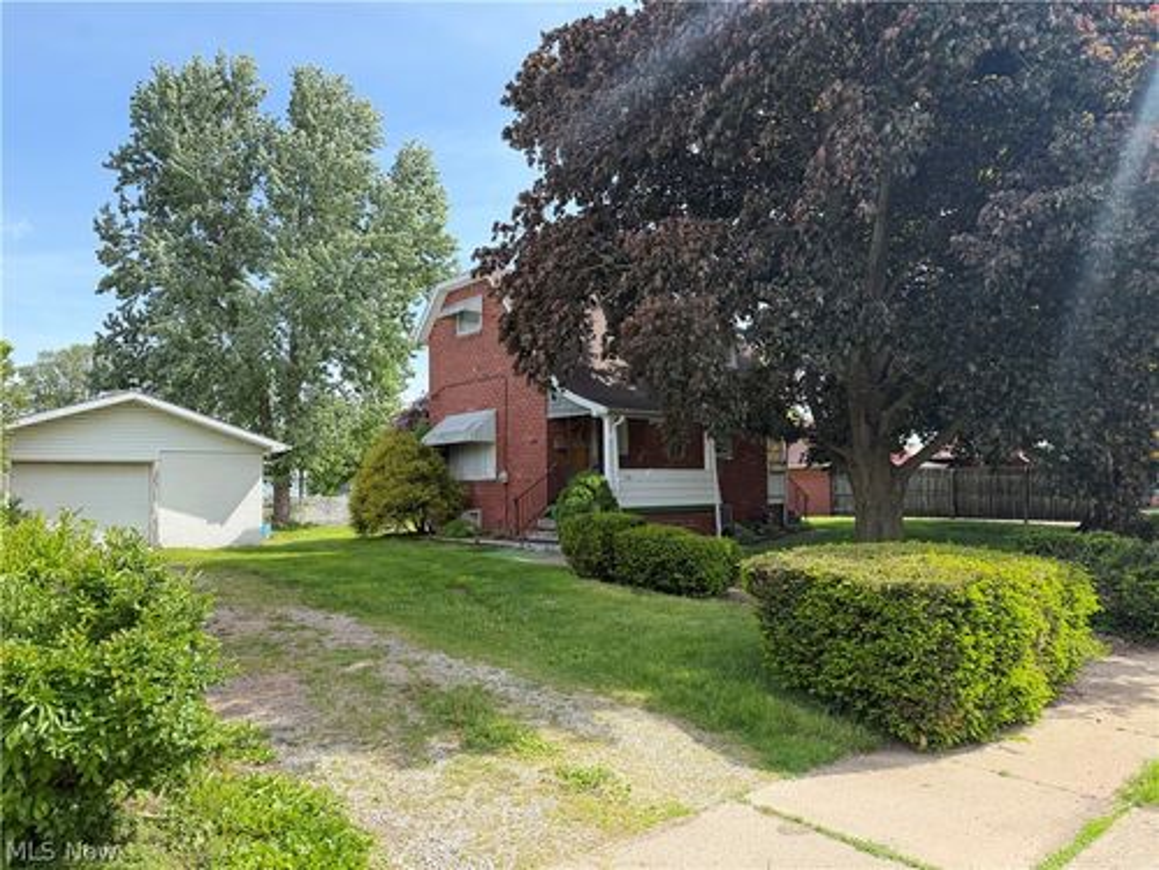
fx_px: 804
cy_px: 435
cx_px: 580
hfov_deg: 71.6
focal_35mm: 24
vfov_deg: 56.8
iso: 100
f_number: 1.78
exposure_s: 1/1250
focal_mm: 6.76
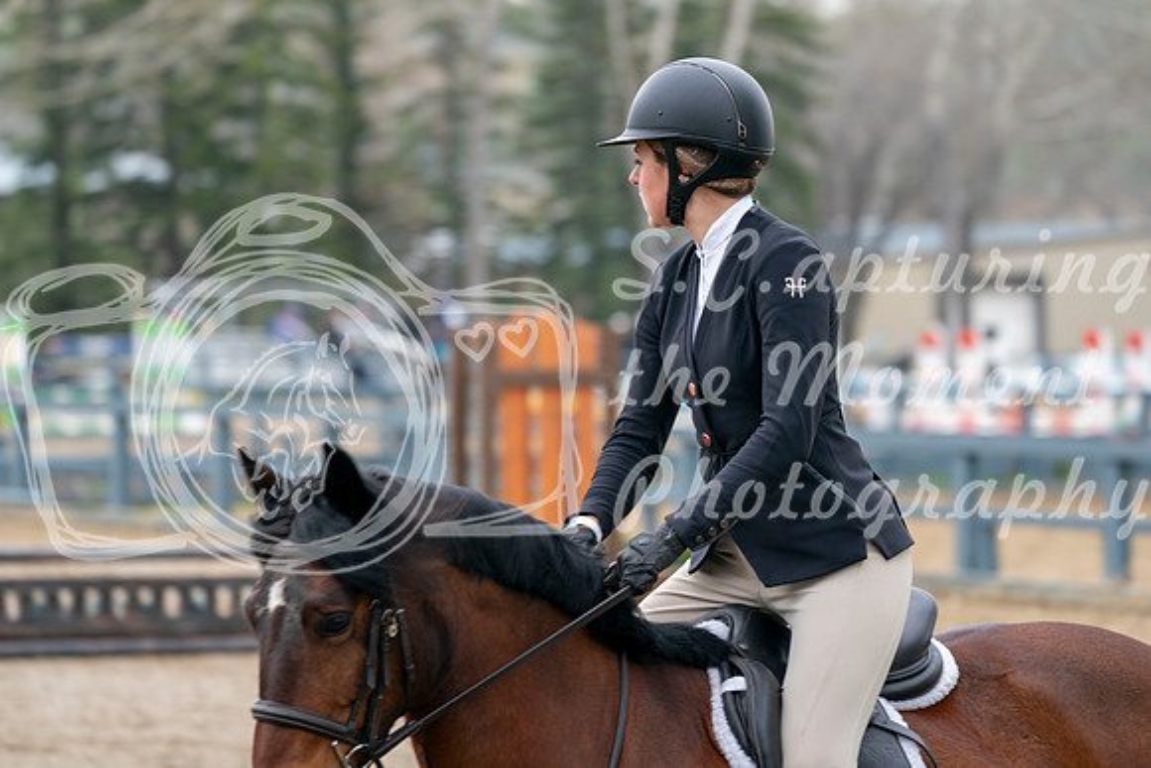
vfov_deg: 6.1
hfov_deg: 9.1
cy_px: 384
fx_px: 7227
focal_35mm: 226
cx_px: 576
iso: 250
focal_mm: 226
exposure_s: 1/250
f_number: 5.6
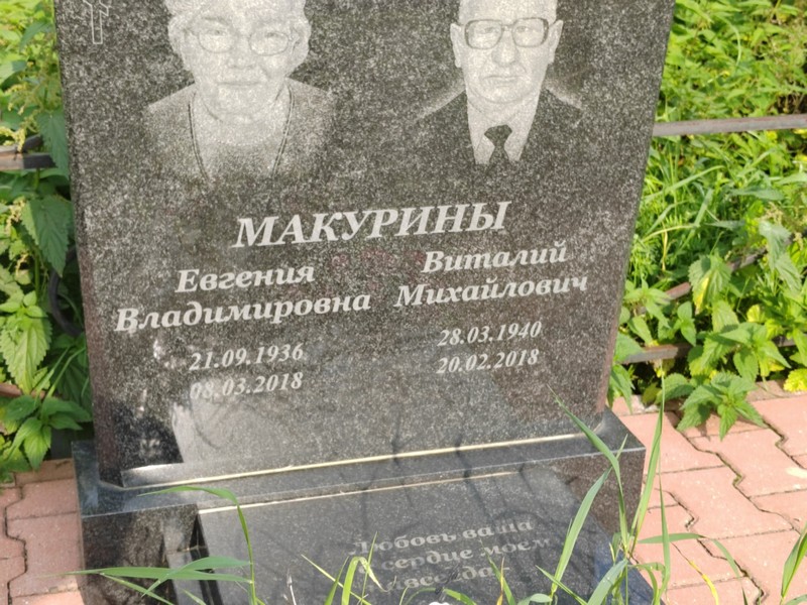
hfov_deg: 33.8
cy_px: 302
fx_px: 1329
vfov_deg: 25.7
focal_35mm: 57
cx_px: 404
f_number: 1.9
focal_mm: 5.52
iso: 100
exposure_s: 1/310
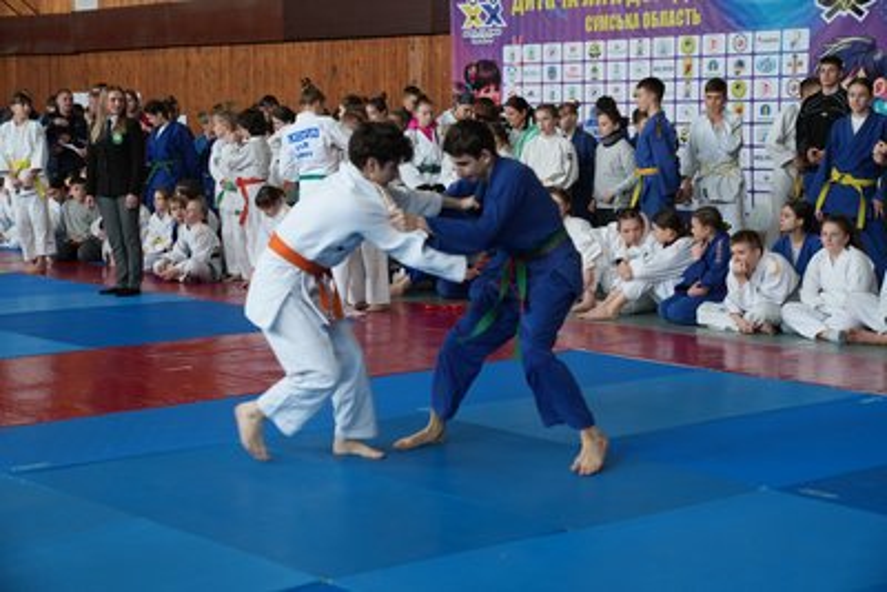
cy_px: 296
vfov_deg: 19.5
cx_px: 444
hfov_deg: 28.8
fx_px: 1725
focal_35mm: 70
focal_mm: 70
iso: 800
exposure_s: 1/160
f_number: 4
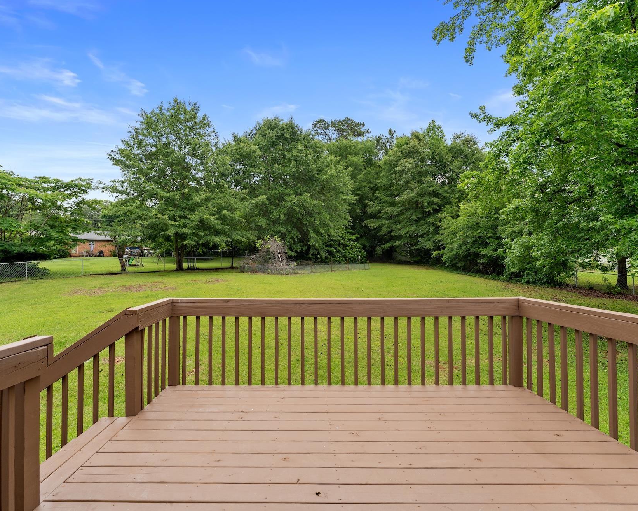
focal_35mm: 16
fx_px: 302
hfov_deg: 92.9
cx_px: 294
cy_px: 255
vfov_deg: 80.4
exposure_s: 1/400
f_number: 6.3
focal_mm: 14
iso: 400
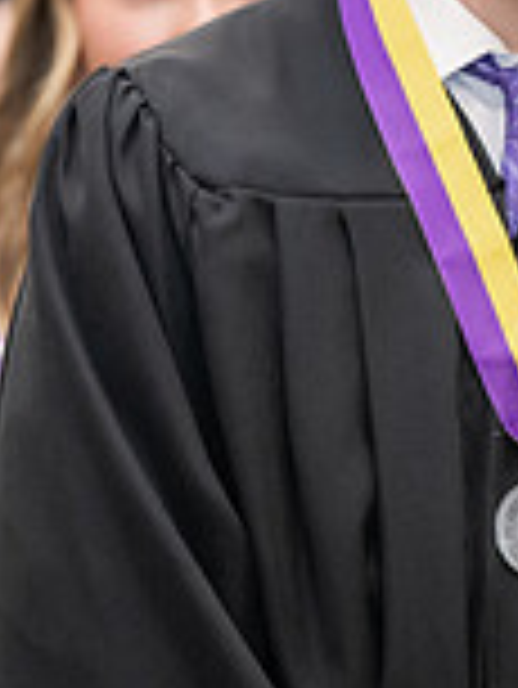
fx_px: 14505
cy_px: -115
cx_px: 617
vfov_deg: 2.7
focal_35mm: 728
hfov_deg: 2.0
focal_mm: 200
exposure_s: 1/200
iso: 2500
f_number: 3.2
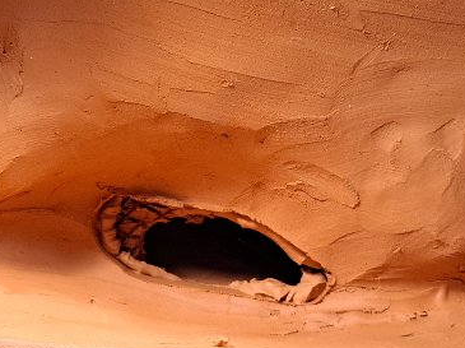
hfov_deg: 24.7
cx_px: 167
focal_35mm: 79
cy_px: 51
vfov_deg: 18.4
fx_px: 1060
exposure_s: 1/33
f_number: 1.8
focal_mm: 5.23
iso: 400
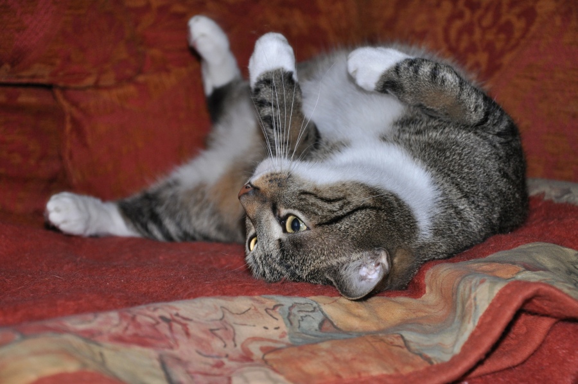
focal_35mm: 99
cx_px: 289
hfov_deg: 20.6
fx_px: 1588
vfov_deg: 13.8
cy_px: 192
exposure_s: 1/60
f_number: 5.3
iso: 800
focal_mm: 66
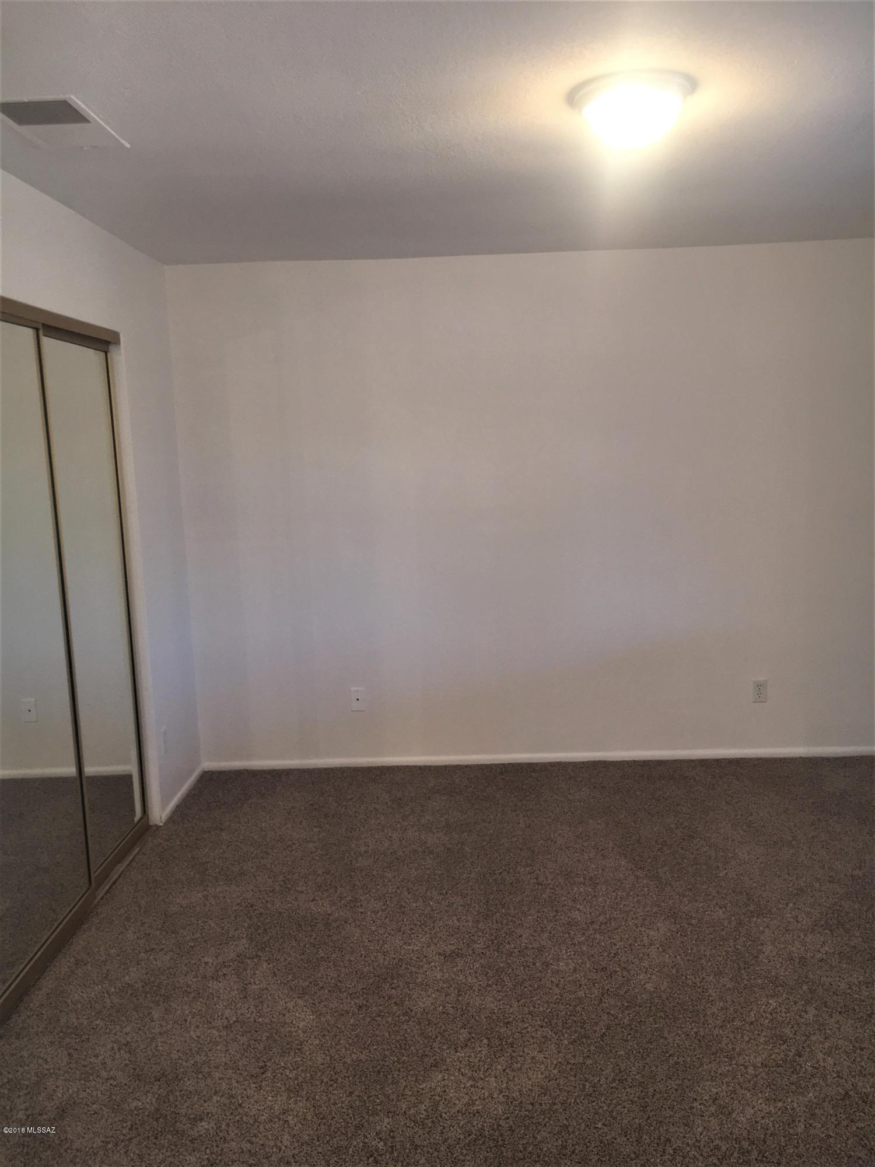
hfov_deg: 48.2
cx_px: 438
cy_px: 584
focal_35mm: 29
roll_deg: +1.9
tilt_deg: -8.3
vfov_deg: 61.7
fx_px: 977
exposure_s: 1/30
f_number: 2.2
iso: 40
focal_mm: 4.15
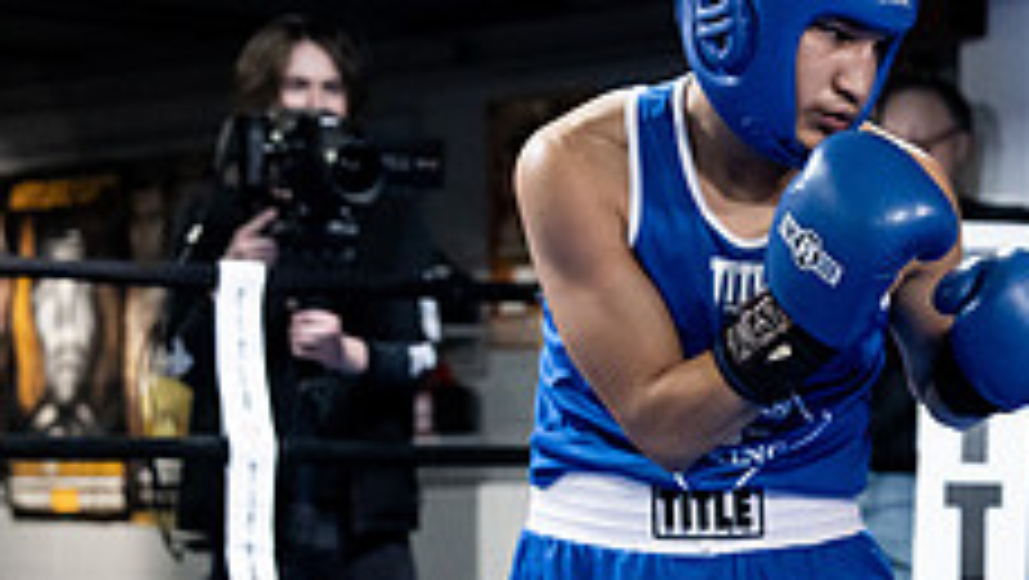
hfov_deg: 14.3
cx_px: 1173
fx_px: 3985
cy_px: 582
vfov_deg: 8.3
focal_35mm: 146
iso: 8000
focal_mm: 55
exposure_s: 1/1000
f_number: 2.8
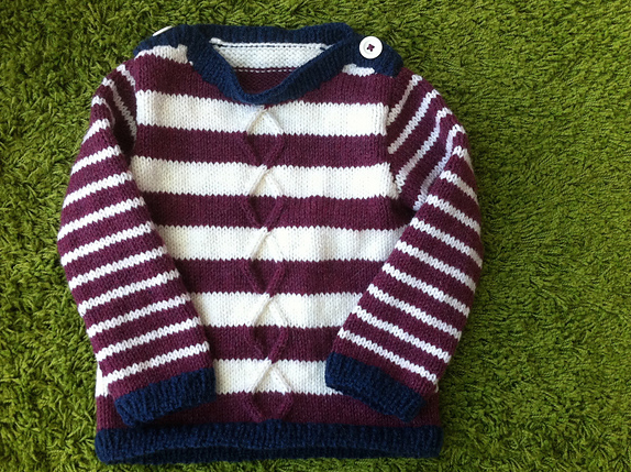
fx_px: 710
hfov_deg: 47.9
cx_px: 305
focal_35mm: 39
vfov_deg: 36.7
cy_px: 245
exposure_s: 1/120
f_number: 2.8
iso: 125
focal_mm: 3.85
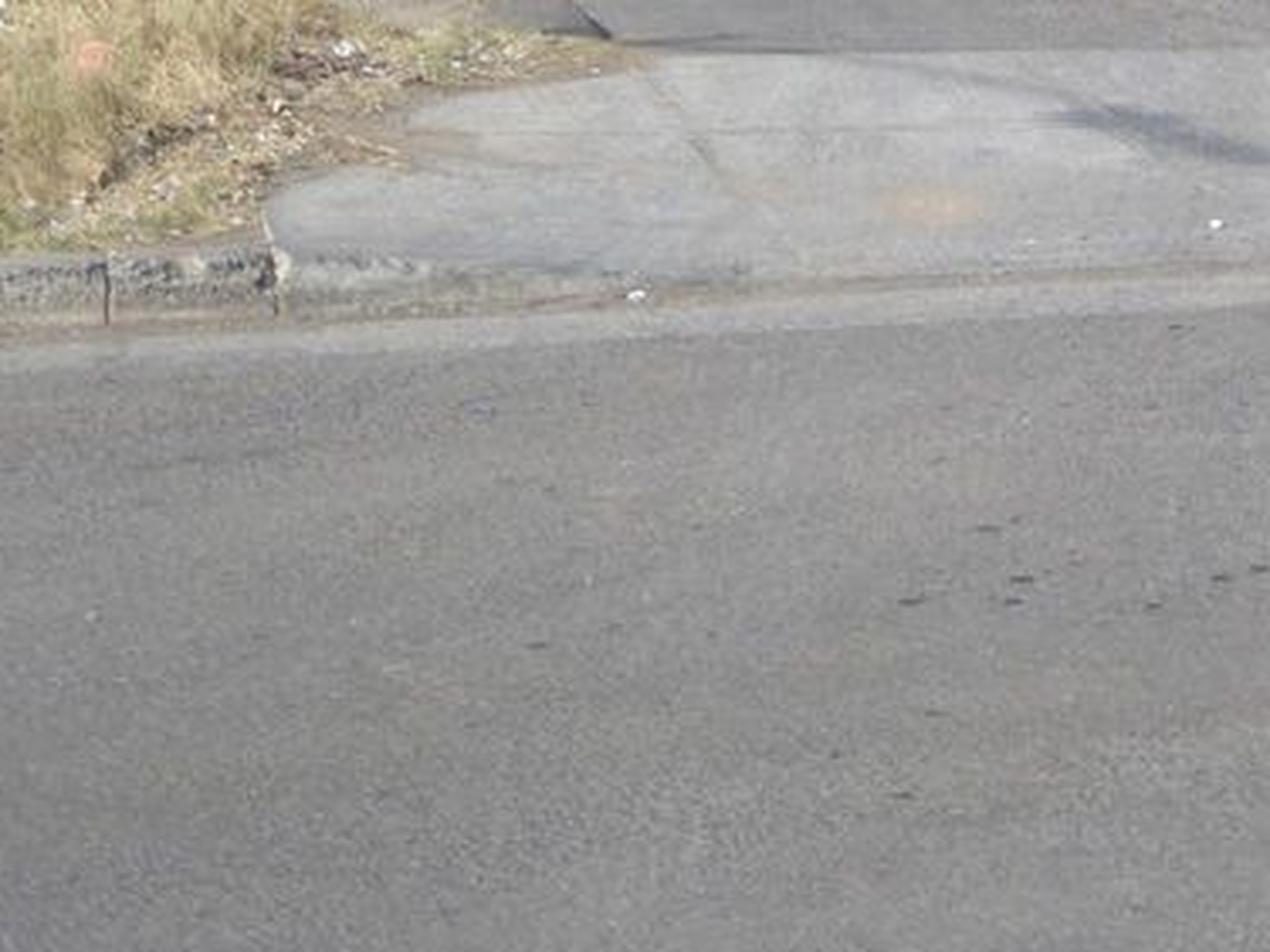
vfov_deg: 12.9
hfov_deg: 17.0
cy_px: -14
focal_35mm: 113
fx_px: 4144
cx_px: 1331
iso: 80
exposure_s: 1/320
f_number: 4.1
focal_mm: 9
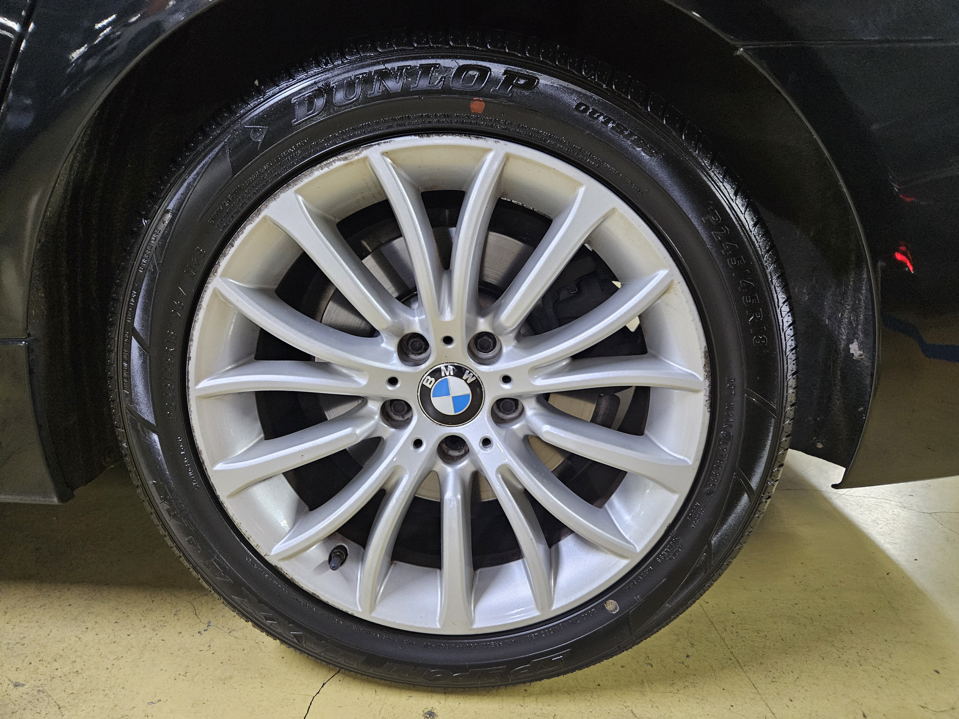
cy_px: 360
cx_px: 480
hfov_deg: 73.9
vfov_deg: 58.9
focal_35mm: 23
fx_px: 637
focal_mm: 5.4
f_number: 1.8
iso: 640
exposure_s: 1/60
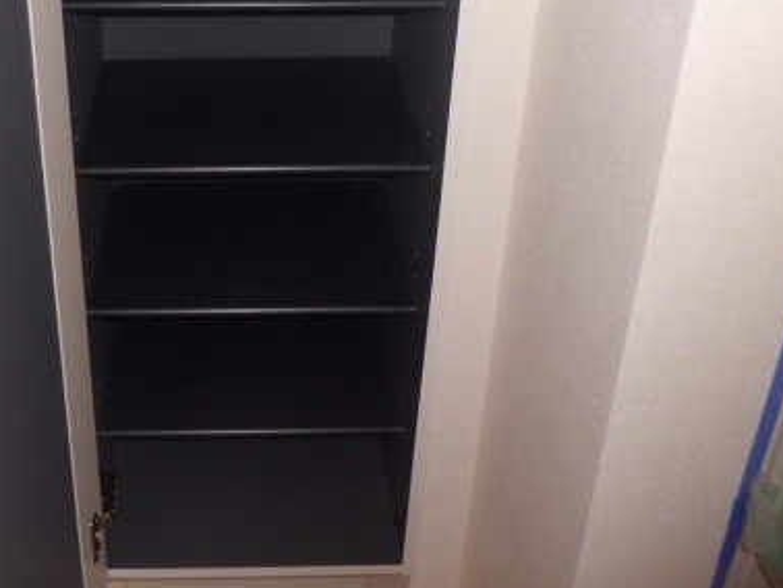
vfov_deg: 32.0
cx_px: 244
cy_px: 112
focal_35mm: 44
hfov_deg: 42.2
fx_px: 996
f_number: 2.8
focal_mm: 4.7
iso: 100
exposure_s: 1/60
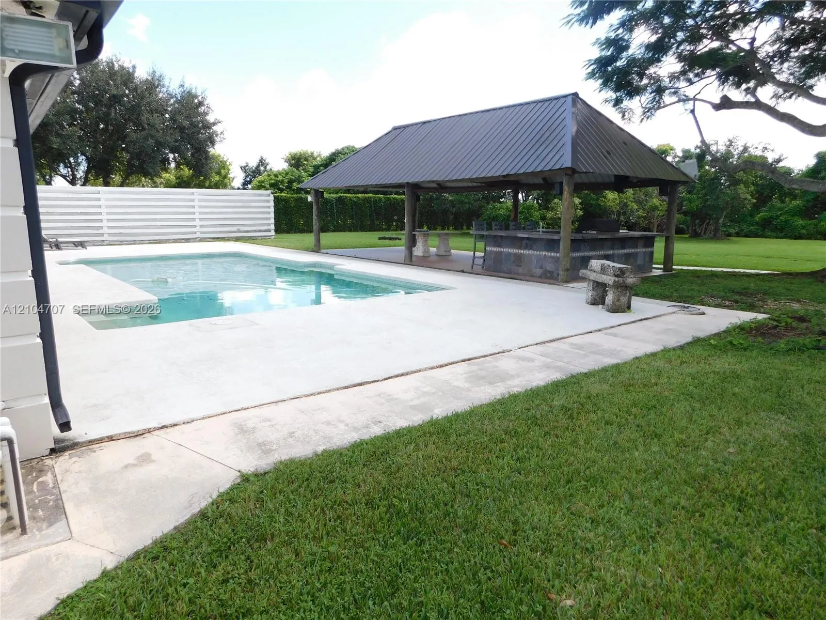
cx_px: 413
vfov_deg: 58.9
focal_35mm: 23
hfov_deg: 73.9
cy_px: 310
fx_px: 549
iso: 125
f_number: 3
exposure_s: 1/640
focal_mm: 4
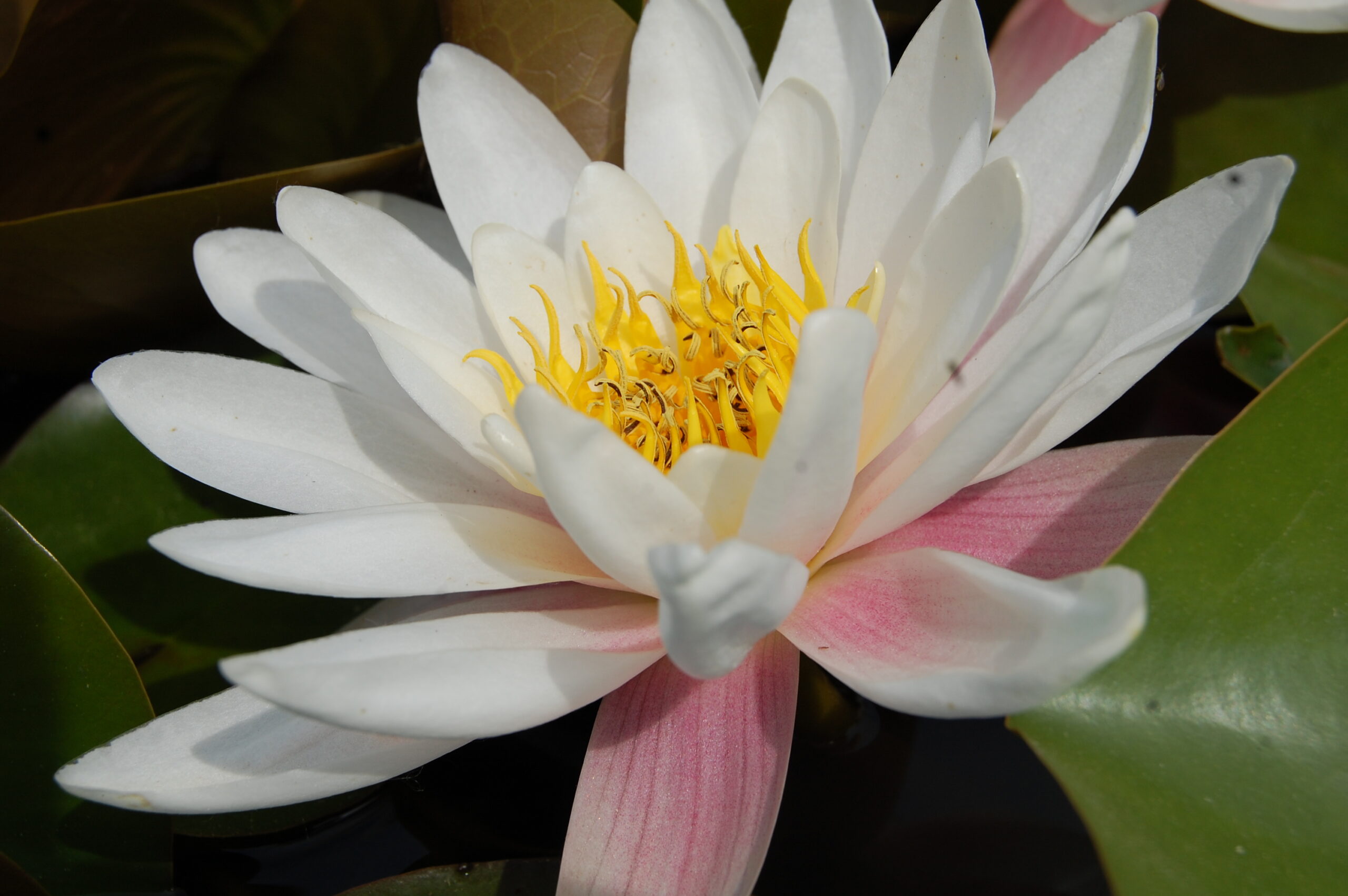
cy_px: 448
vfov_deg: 23.7
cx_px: 674
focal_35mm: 57
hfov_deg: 35.1
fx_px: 2132
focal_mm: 38
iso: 200
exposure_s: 1/500
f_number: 11
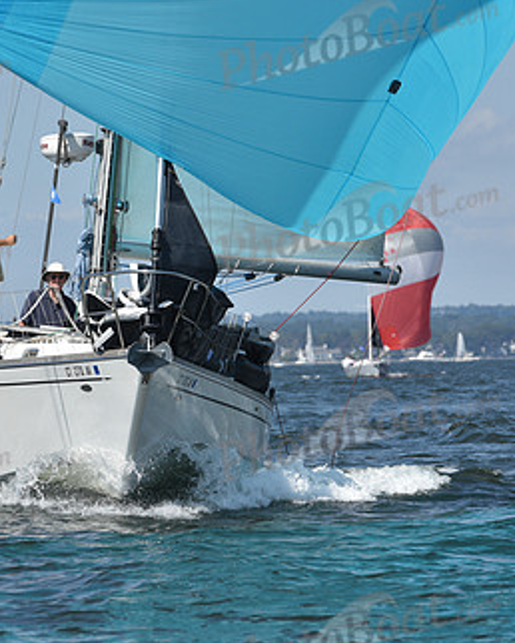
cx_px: 116
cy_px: 354
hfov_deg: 4.6
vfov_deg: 5.7
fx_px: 6434
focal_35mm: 338
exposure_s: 1/1250
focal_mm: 200
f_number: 9
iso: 320
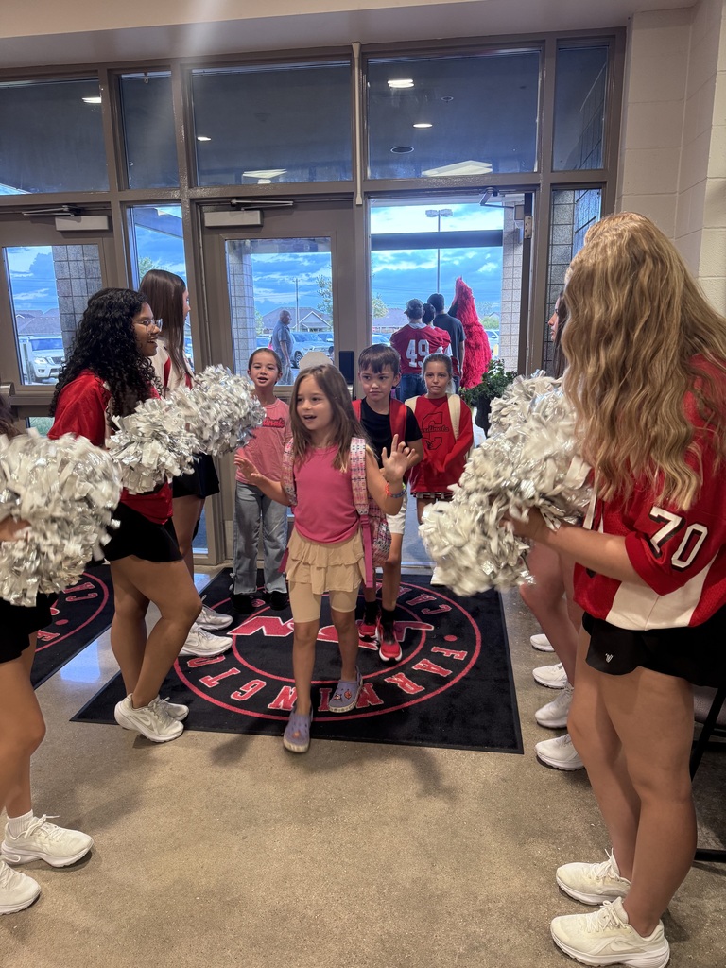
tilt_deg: -13.3
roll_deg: +1.2
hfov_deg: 56.8
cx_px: 363
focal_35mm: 24
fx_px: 671
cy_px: 484
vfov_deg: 71.6
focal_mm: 6.76
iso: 250
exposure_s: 1/60
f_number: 1.78
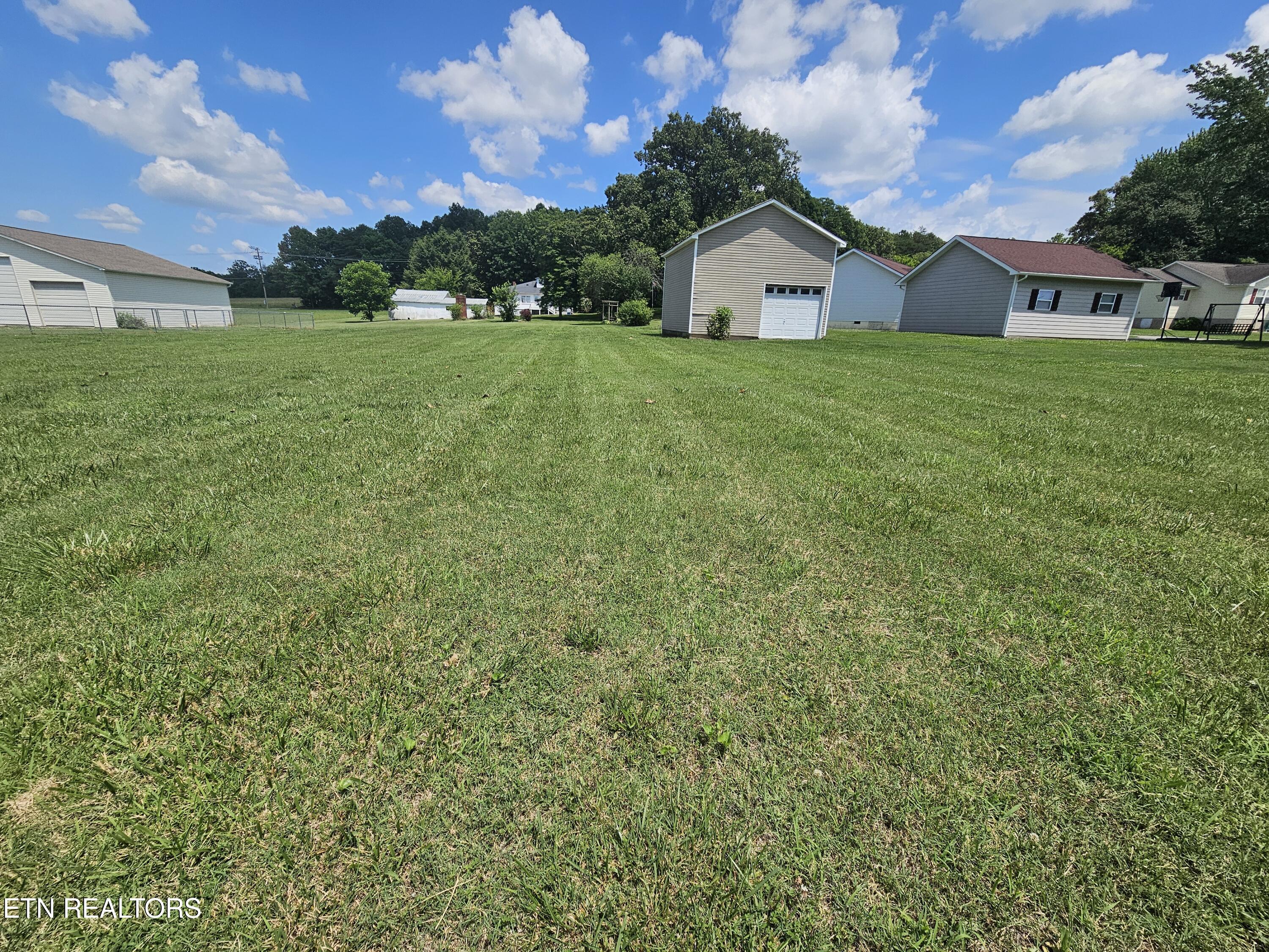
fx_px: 477
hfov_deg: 106.2
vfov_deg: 89.9
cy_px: 476
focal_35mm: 13
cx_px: 634
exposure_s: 1/3273
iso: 50
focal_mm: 2.2
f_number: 2.2
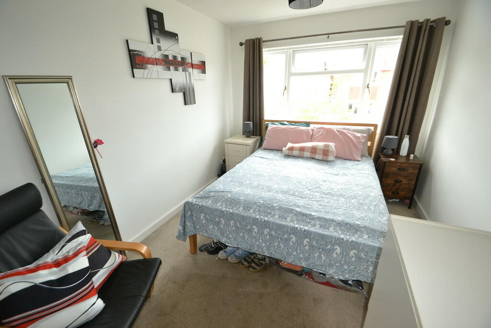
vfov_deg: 77.3
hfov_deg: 100.4
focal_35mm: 15
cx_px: 246
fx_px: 205
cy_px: 164
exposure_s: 1/80
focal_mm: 10
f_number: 4
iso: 400
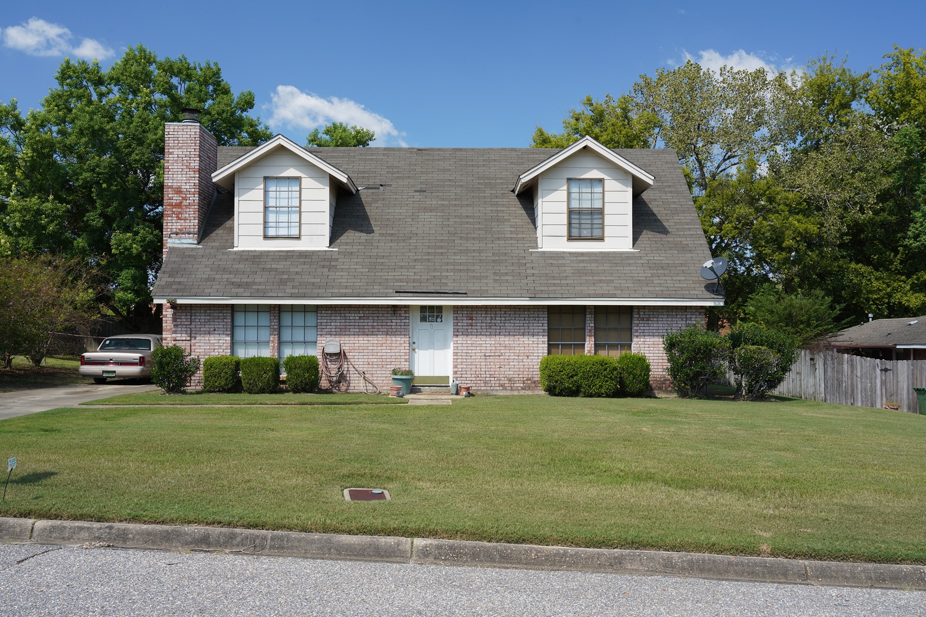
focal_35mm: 35
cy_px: 308
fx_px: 900
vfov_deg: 37.9
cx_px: 463
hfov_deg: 54.4
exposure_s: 1/100
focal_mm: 35
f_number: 13
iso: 400
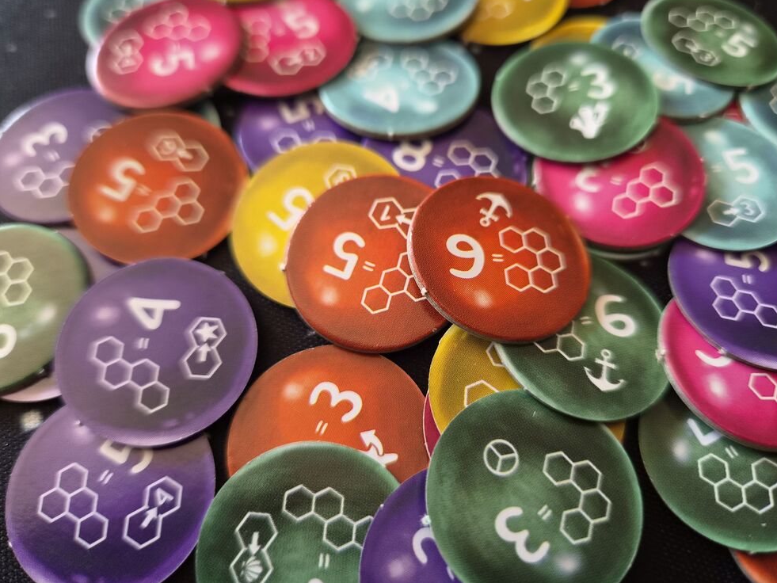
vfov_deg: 56.8
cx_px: 404
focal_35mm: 24
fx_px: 539
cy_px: 284
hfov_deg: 71.6
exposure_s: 1/100
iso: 400
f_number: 1.8
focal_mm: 5.4
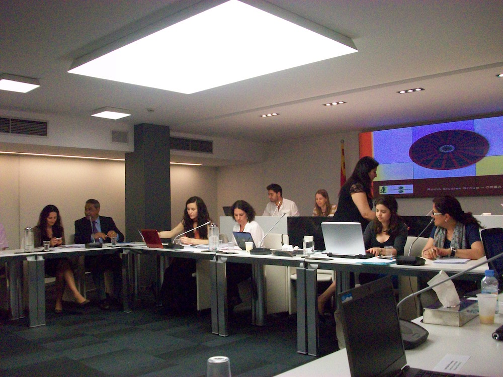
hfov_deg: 54.0
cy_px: 188
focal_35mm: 34
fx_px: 494
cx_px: 252
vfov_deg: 41.8
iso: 383
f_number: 2.8
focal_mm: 5.7
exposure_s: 1/125
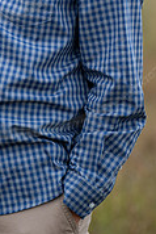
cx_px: -9
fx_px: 1395
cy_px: -32
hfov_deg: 6.4
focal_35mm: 215
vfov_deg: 9.5
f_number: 1.2
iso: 500
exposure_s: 1/400
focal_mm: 85
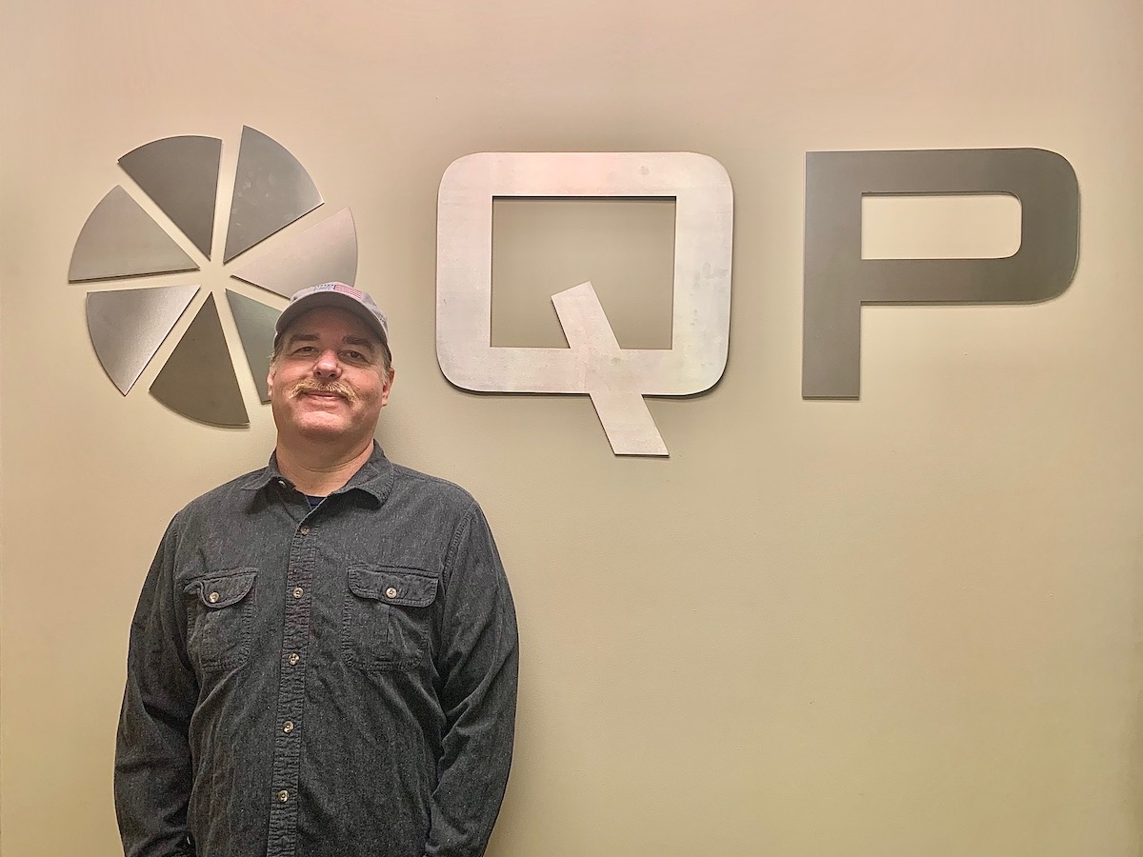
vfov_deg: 53.1
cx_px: 572
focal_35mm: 26
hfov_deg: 67.3
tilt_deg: -1.3
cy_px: 428
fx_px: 859
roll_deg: -0.3
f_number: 1.8
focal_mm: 4.25
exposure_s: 1/60
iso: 160
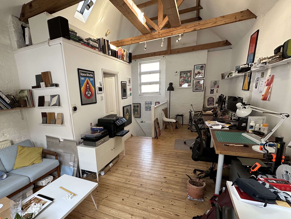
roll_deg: +3.3
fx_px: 151
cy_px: 131
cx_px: 122
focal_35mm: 18
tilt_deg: -14.0
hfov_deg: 87.0
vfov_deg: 70.9
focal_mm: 2.22
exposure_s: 1/100
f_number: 2.2
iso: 250
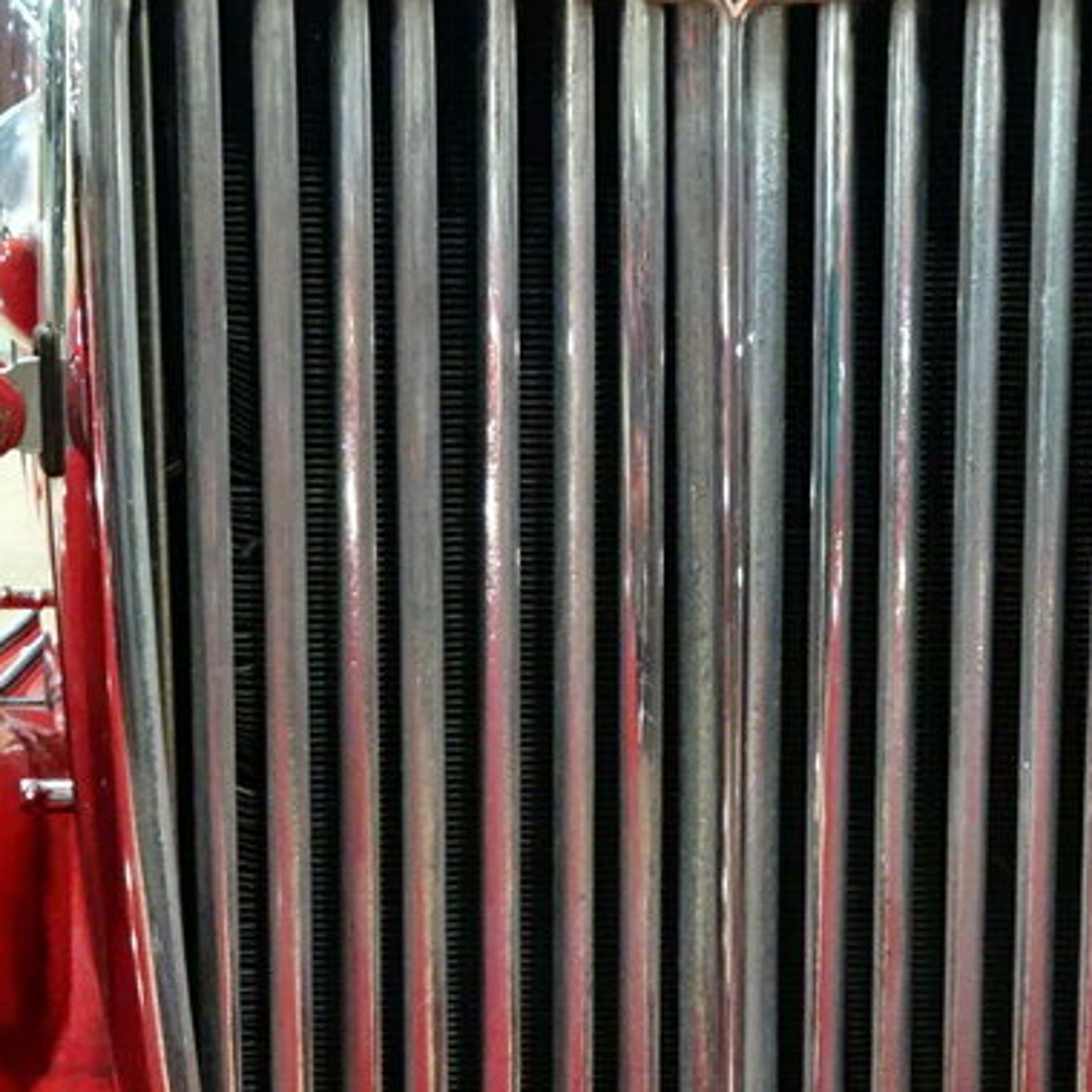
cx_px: 802
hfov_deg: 21.2
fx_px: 2891
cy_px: 667
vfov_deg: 21.4
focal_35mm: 81
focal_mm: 4.92
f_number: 3.5
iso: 800
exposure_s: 1/6
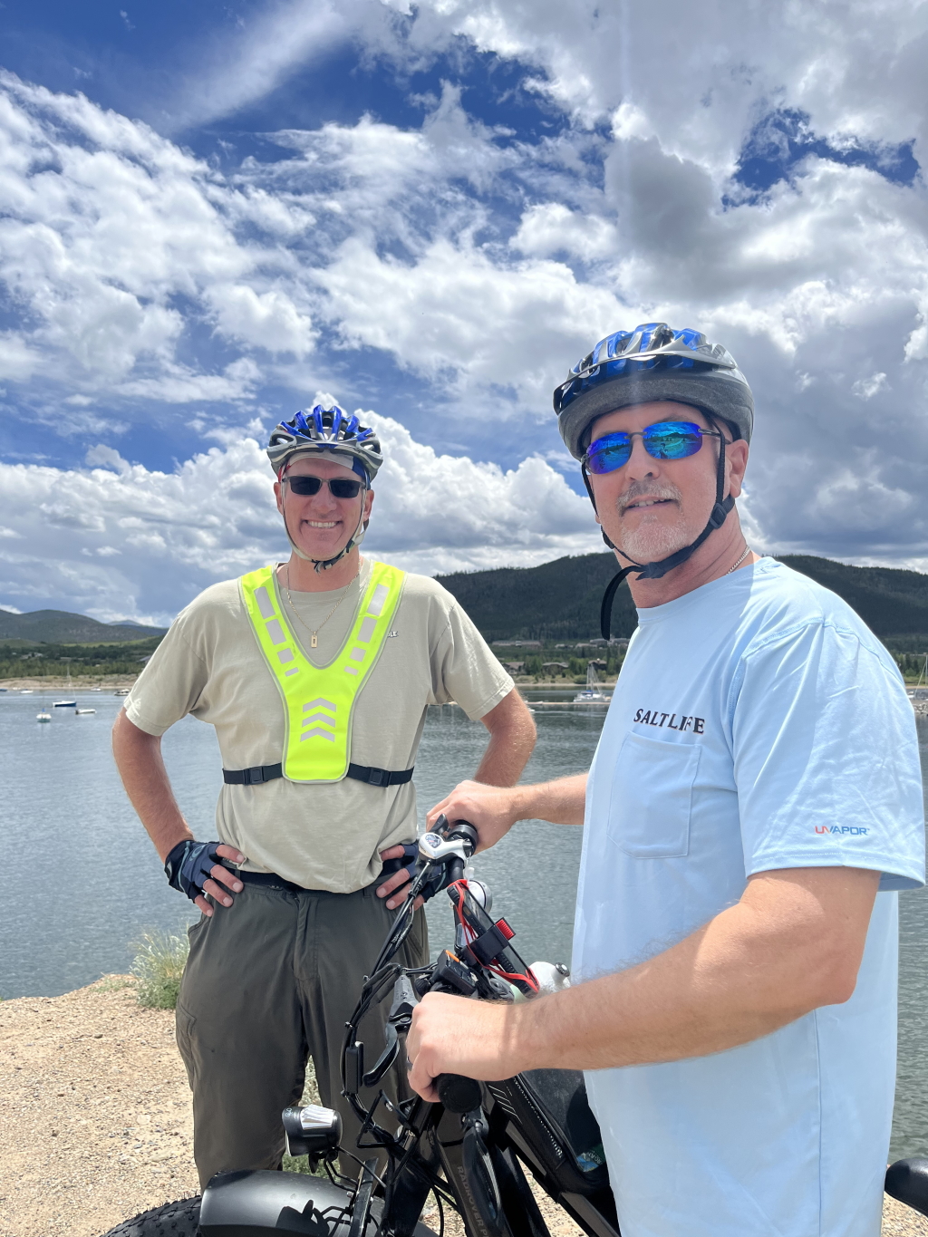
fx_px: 929
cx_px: 464
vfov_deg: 67.3
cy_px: 618
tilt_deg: +4.2
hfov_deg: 53.1
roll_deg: +0.5
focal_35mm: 26
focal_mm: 5.1
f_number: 1.6
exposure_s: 1/5556
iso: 50
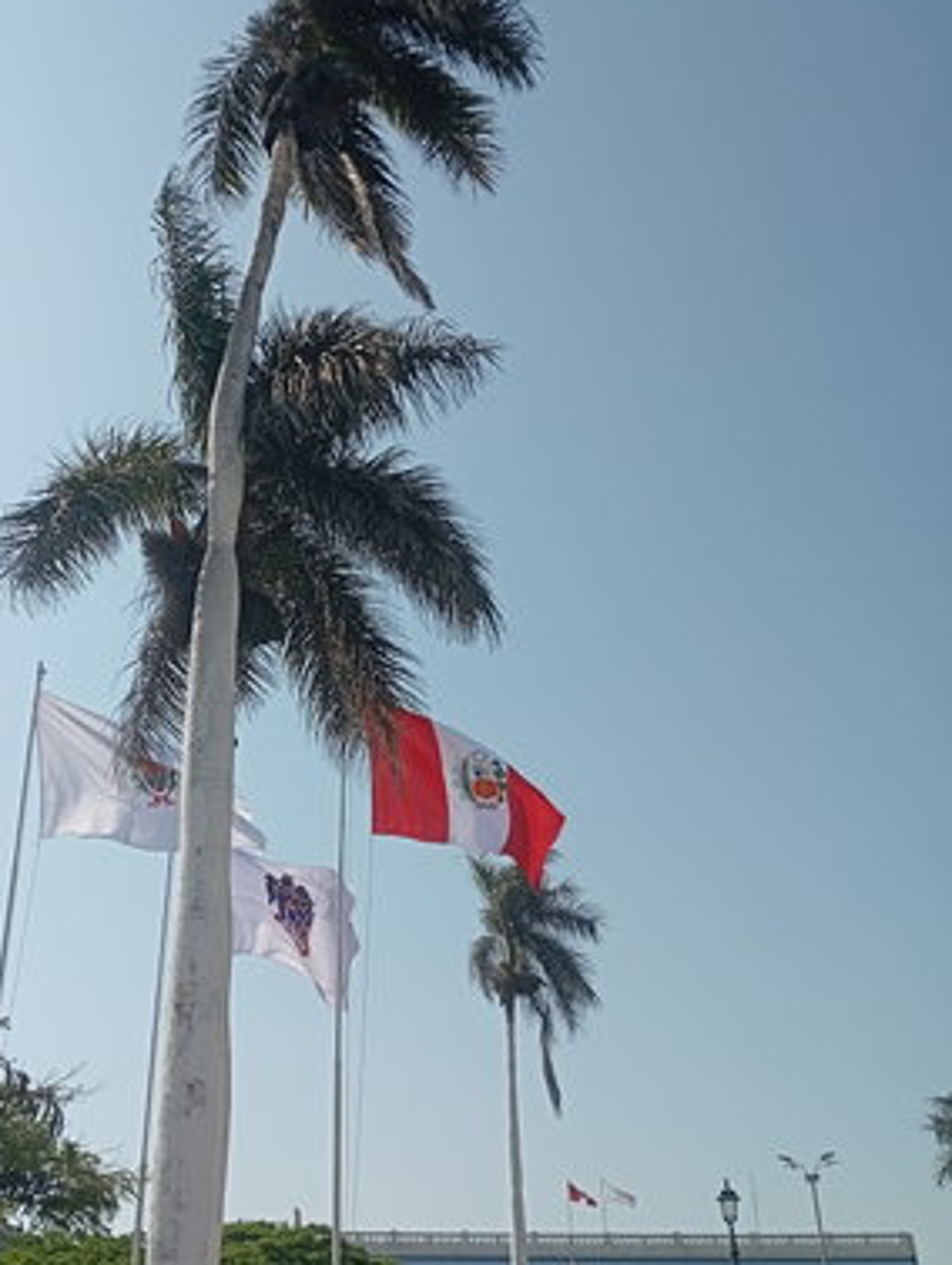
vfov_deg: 48.9
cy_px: 659
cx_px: 285
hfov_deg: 37.2
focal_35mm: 38
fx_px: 1389
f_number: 1.8
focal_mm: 3.98
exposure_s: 1/1003
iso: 50
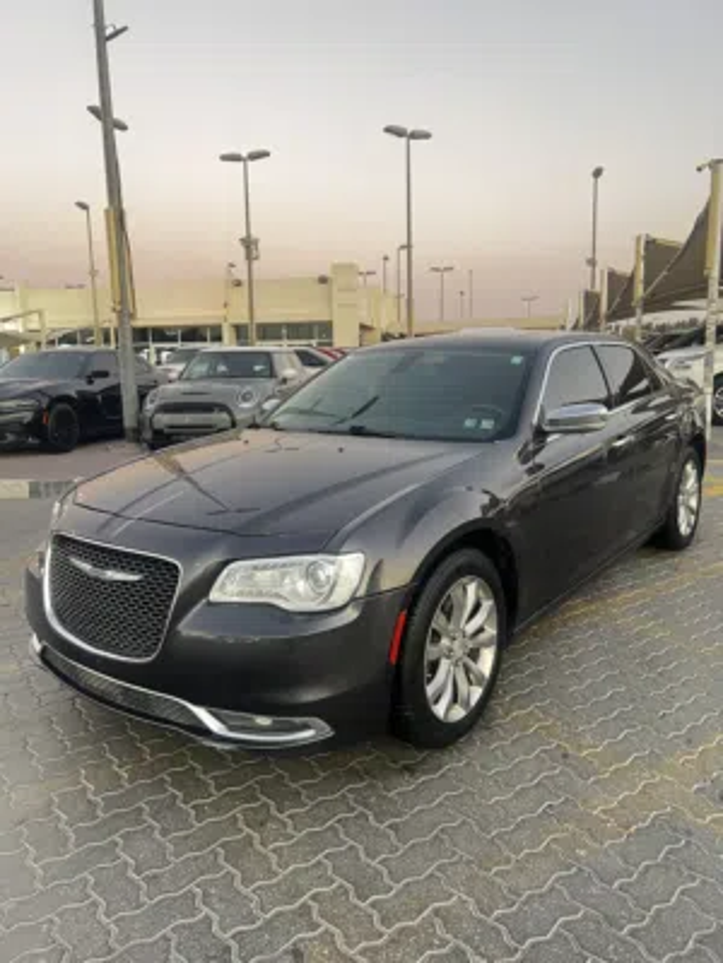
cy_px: 482
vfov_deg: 67.3
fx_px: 724
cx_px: 362
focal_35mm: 26
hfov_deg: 53.1
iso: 250
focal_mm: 5.7
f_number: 1.5
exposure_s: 1/50
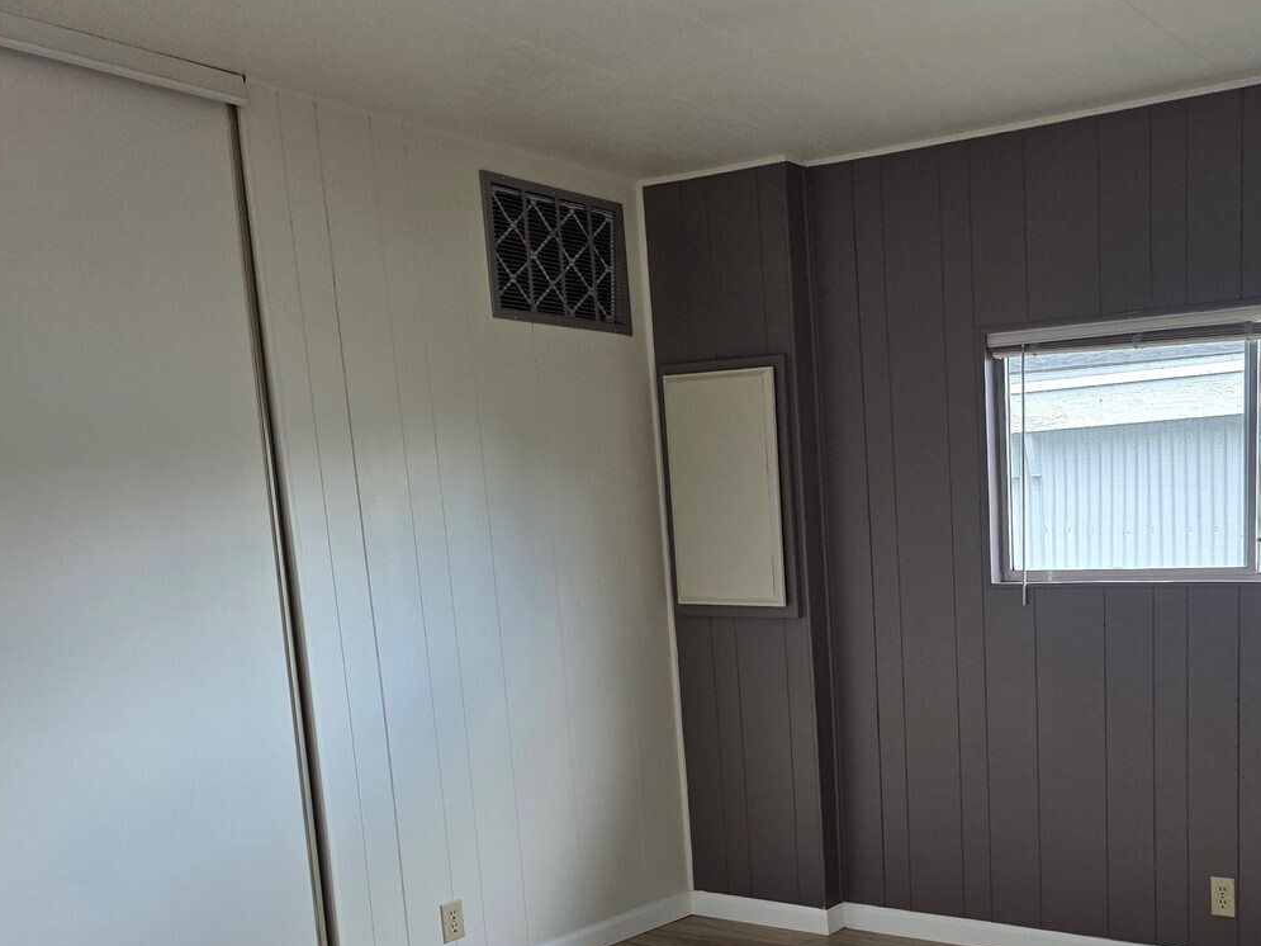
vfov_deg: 37.4
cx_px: 981
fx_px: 1348
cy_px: 748
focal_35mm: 37
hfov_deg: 47.8
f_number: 1.7
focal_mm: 6.3
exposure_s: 1/180
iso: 125
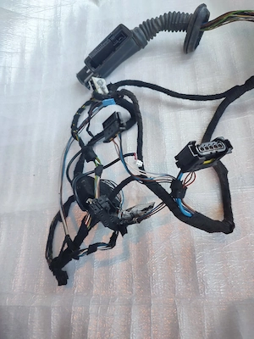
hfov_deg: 54.9
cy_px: 170
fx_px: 245
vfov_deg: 69.4
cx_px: 127
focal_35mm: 25
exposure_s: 1/33
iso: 116
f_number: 1.9
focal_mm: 6.04
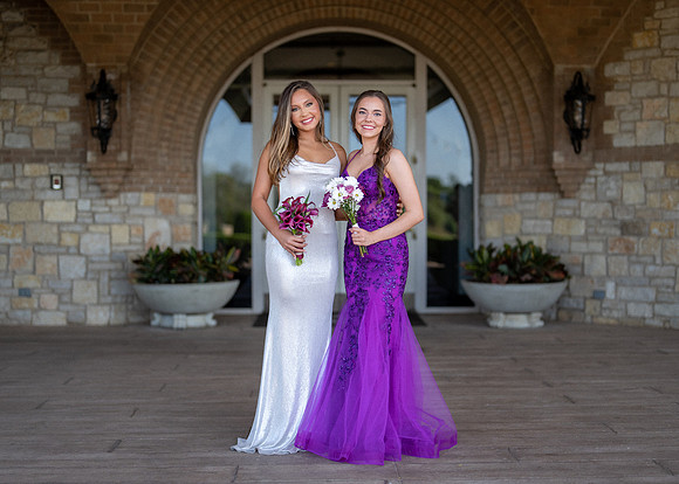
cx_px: 349
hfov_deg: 34.7
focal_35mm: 56
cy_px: 256
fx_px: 1086
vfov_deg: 25.2
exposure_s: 1/1600
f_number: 1.4
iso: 160
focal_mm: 50
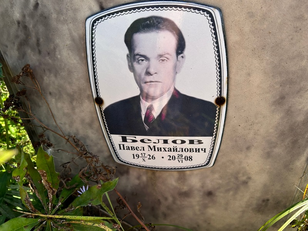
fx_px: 231
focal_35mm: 26
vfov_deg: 53.1
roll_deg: +1.7
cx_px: 154
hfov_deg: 67.3
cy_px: 116
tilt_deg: -30.7
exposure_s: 1/1068
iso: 50
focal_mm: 5.7
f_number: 1.5
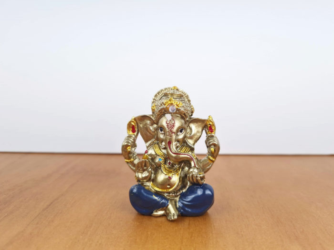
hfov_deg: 67.3
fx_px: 251
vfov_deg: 53.1
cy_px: 125
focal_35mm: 26
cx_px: 167
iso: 50
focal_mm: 5.4
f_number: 1.8
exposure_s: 1/276
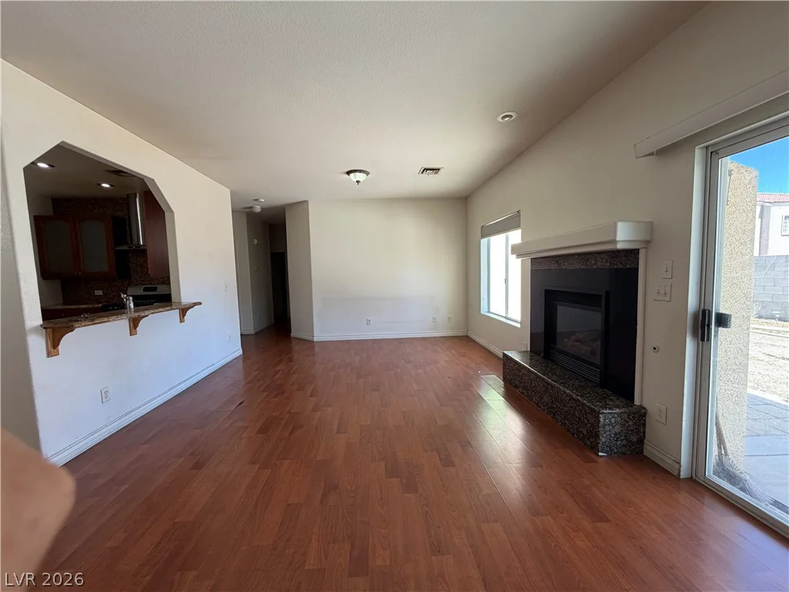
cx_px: 394
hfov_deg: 102.1
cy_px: 296
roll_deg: +1.7
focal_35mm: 14
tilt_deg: -4.1
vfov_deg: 85.7
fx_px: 319
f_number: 2.2
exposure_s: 1/120
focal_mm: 2.22
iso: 160
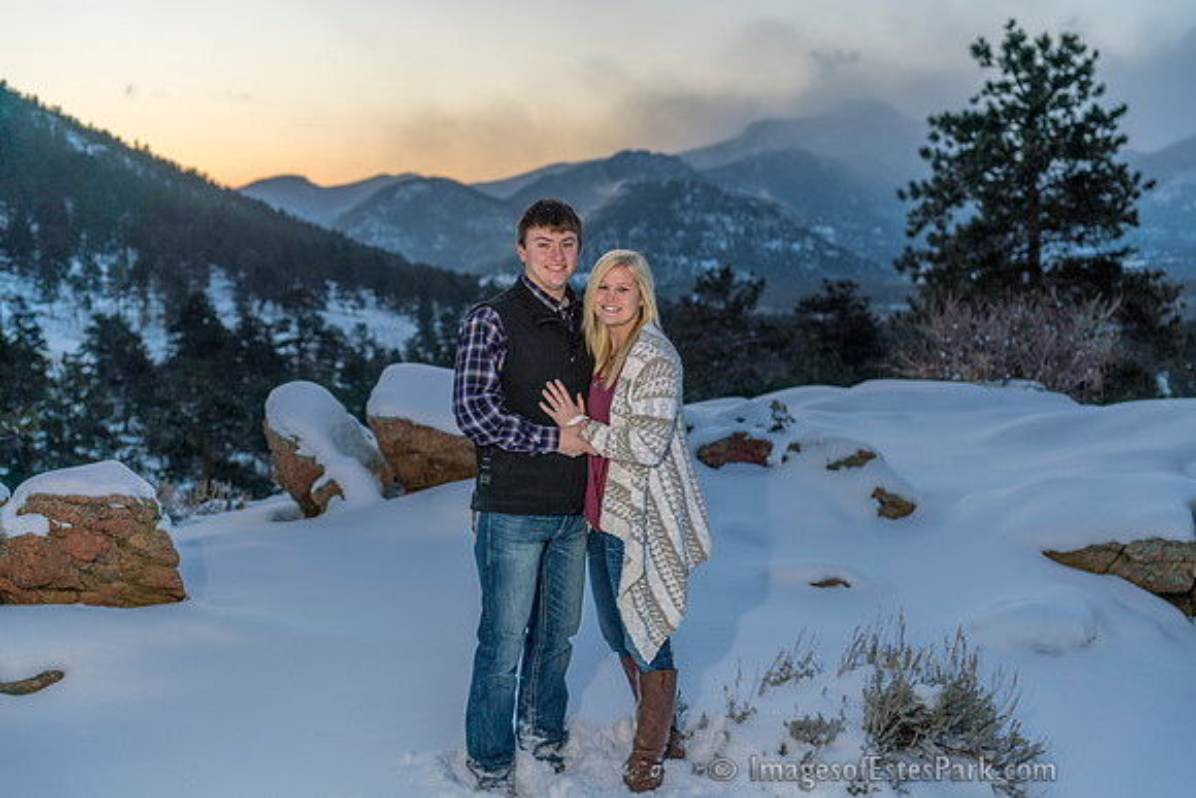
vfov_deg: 29.9
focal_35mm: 45
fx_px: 1495
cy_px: 399
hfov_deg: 43.6
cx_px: 598
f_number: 3.2
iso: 100
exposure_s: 1/250
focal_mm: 45
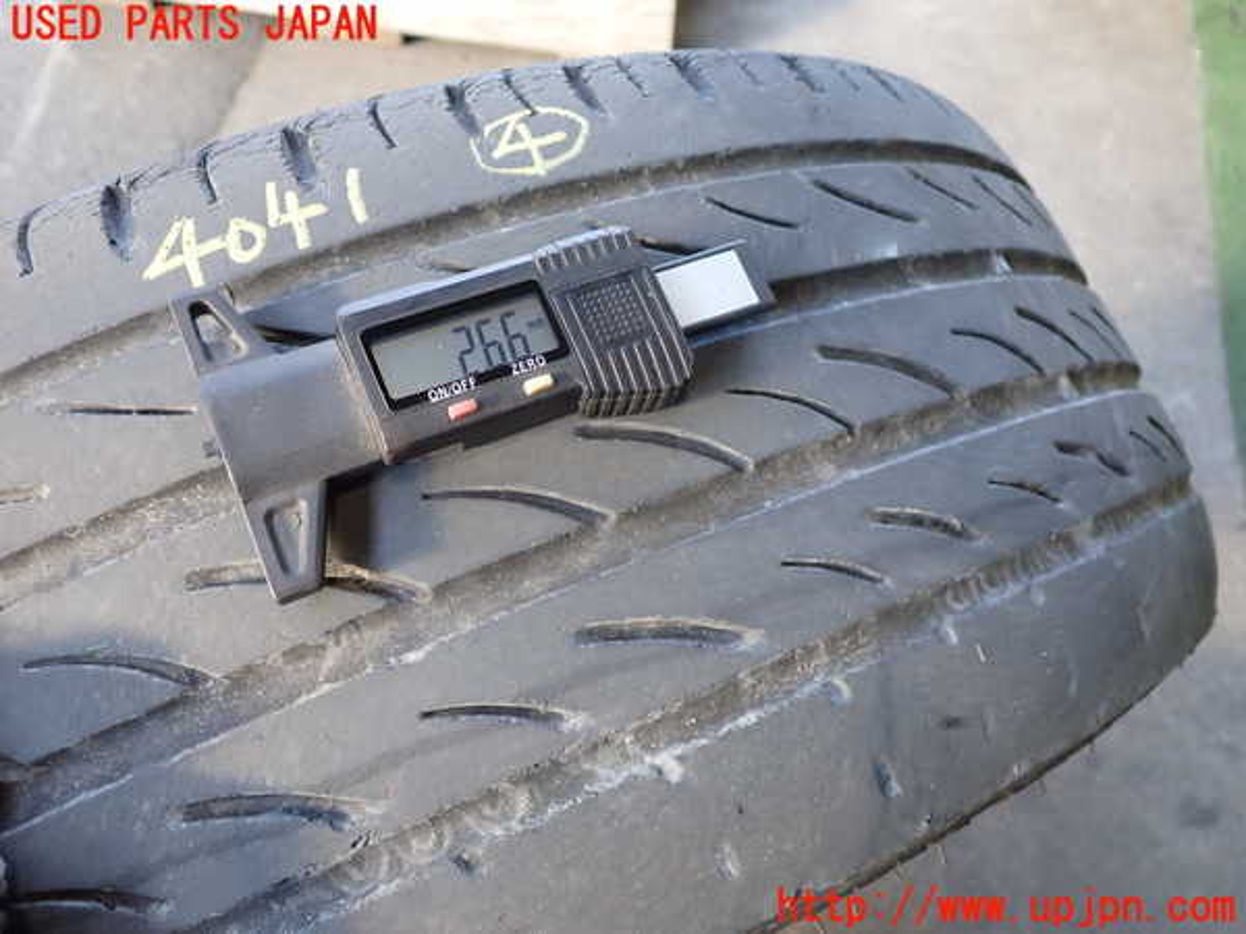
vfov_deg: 46.8
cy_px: 467
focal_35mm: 30
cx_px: 623
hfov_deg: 60.0
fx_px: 1080
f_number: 2.3
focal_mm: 5.4
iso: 200
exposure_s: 1/60
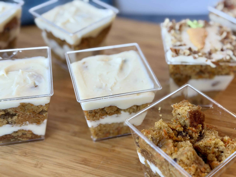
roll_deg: -1.5
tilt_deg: -40.7
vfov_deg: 30.3
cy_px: 88
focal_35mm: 48
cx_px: 118
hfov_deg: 39.7
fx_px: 327
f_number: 1.78
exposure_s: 1/121
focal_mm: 6.76
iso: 100
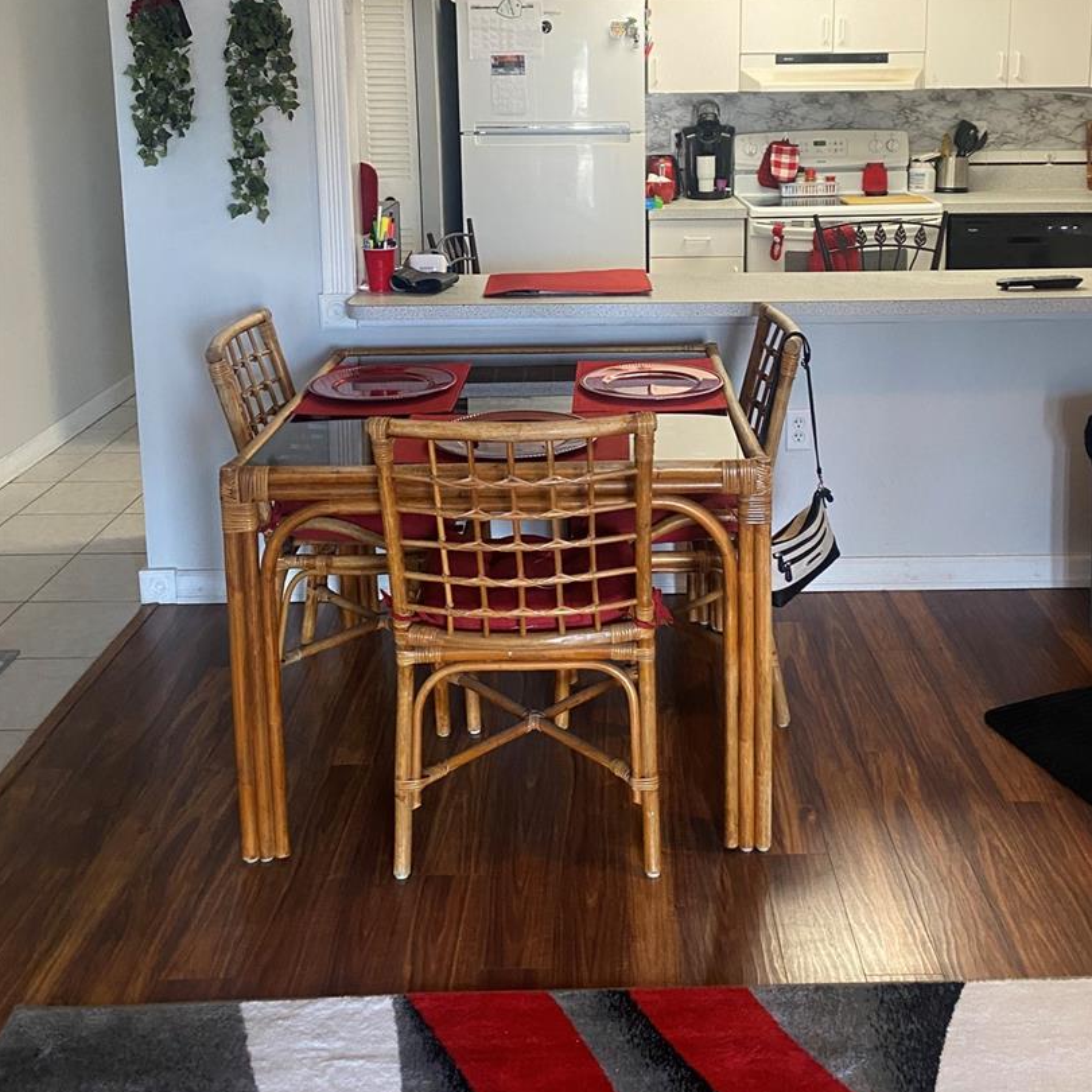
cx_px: 601
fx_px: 1213
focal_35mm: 34
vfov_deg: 47.1
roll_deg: +0.8
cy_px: 304
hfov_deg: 48.4
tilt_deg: -8.0
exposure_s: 1/60
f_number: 1.8
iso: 250
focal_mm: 4.25
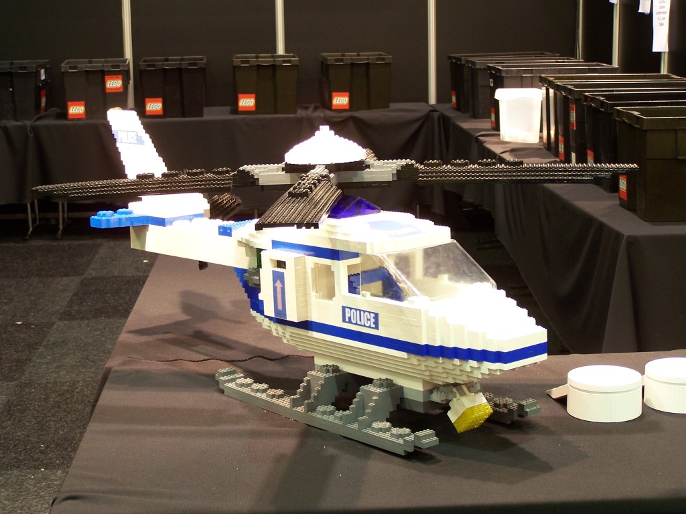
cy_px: 257
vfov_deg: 21.9
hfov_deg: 29.0
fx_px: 1328
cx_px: 343
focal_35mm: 67
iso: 80
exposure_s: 1/2
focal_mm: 11.1
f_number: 3.2
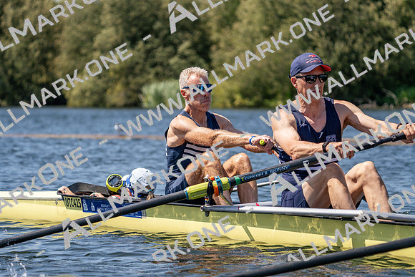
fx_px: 2306
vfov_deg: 6.9
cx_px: 208
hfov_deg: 10.3
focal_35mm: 200
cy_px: 138
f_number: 5.6
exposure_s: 1/2000
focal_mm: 200
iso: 250
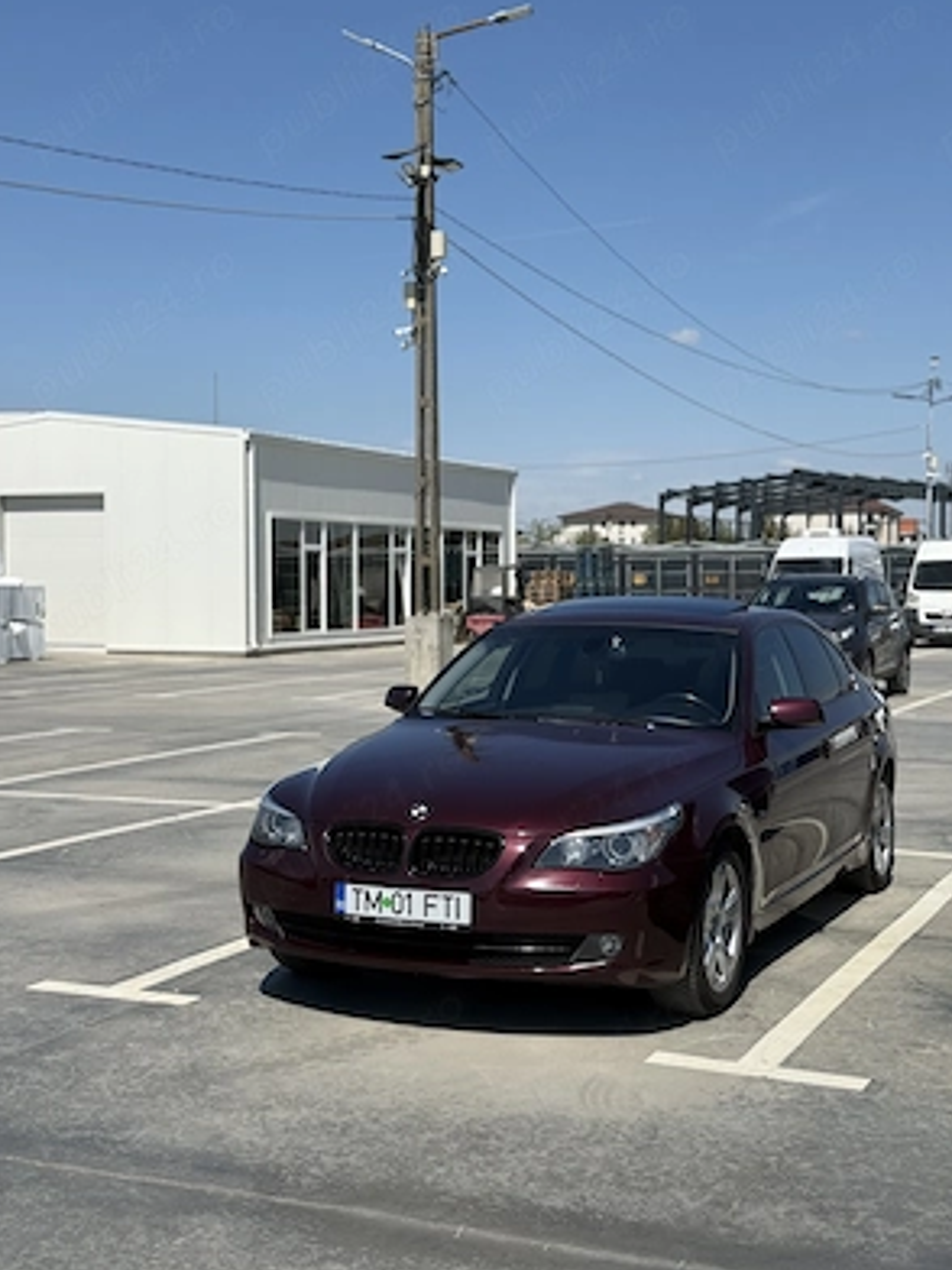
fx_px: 1797
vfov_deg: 38.9
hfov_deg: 29.7
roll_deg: -0.2
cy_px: 629
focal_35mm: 49
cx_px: 473
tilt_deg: -1.3
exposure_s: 1/7874
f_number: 1.78
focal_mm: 6.76
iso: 64
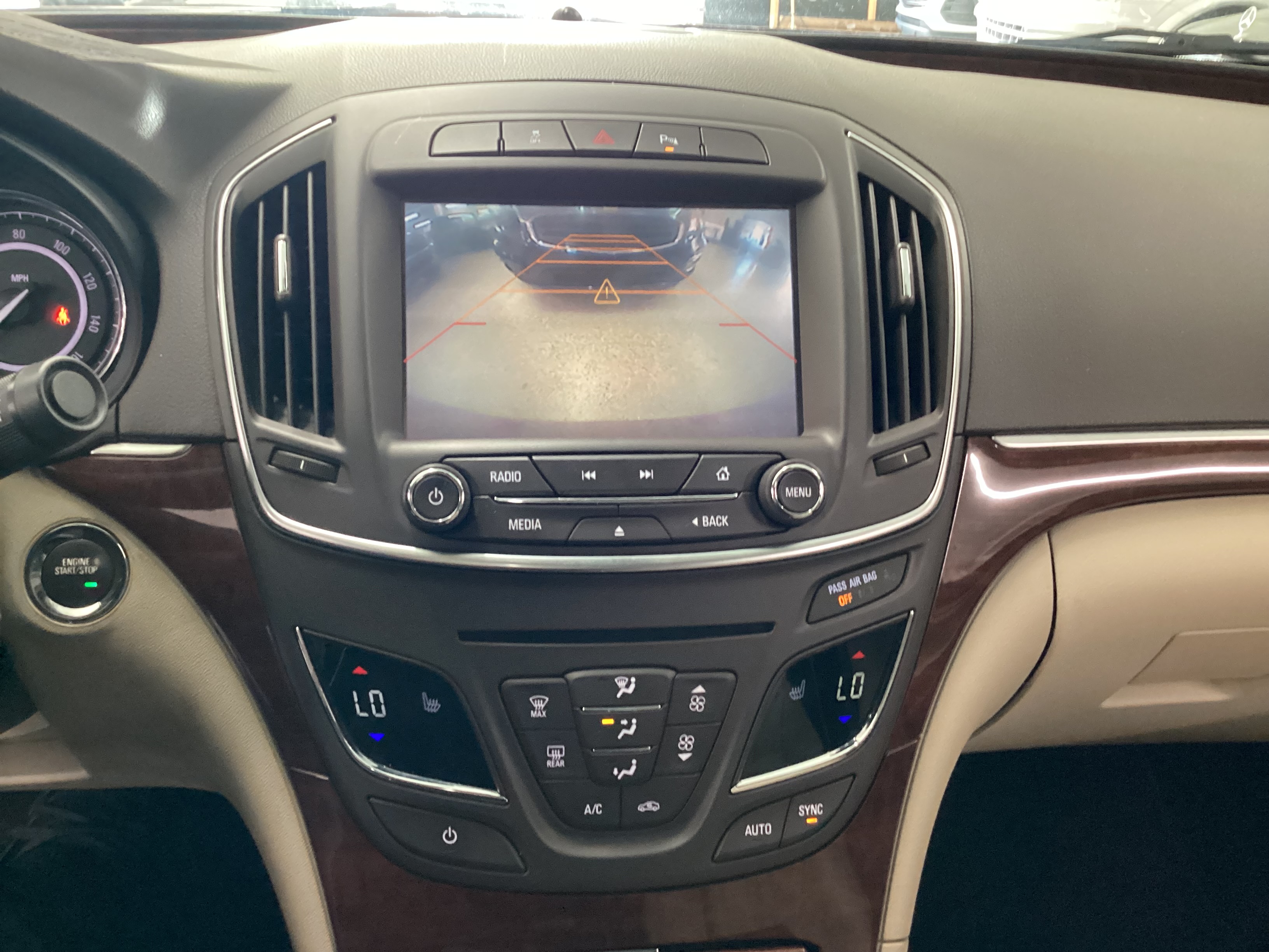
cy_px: 476
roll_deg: -3.2
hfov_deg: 58.4
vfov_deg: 45.4
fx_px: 1136
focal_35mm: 31
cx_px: 634
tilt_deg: -28.6
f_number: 2.4
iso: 400
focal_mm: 3.3
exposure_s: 1/40
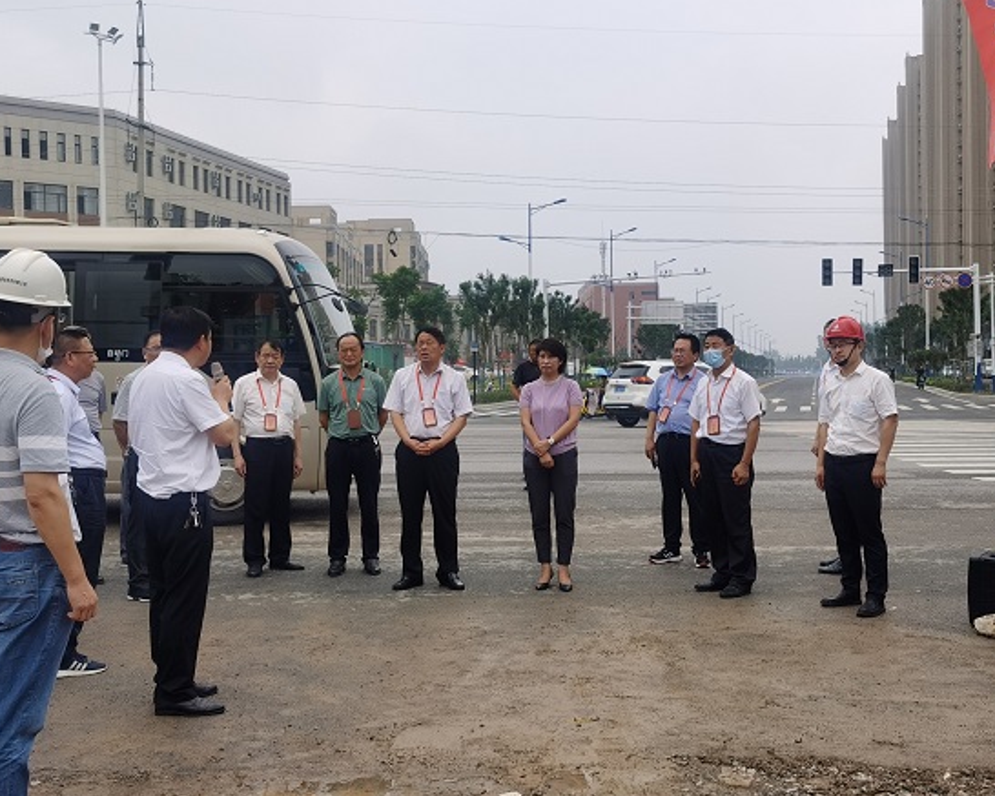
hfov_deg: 42.9
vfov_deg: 34.9
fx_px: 1266
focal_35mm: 43
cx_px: 534
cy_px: 380
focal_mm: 5.56
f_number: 1.6
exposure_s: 1/2817
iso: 50
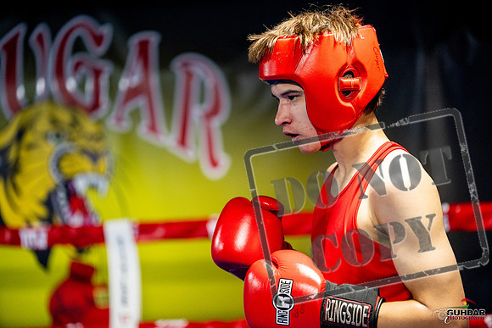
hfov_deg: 13.7
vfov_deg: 9.2
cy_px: 164
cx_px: 246
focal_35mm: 150
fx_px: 2050
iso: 4000
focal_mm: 150
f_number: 2
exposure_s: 1/1000
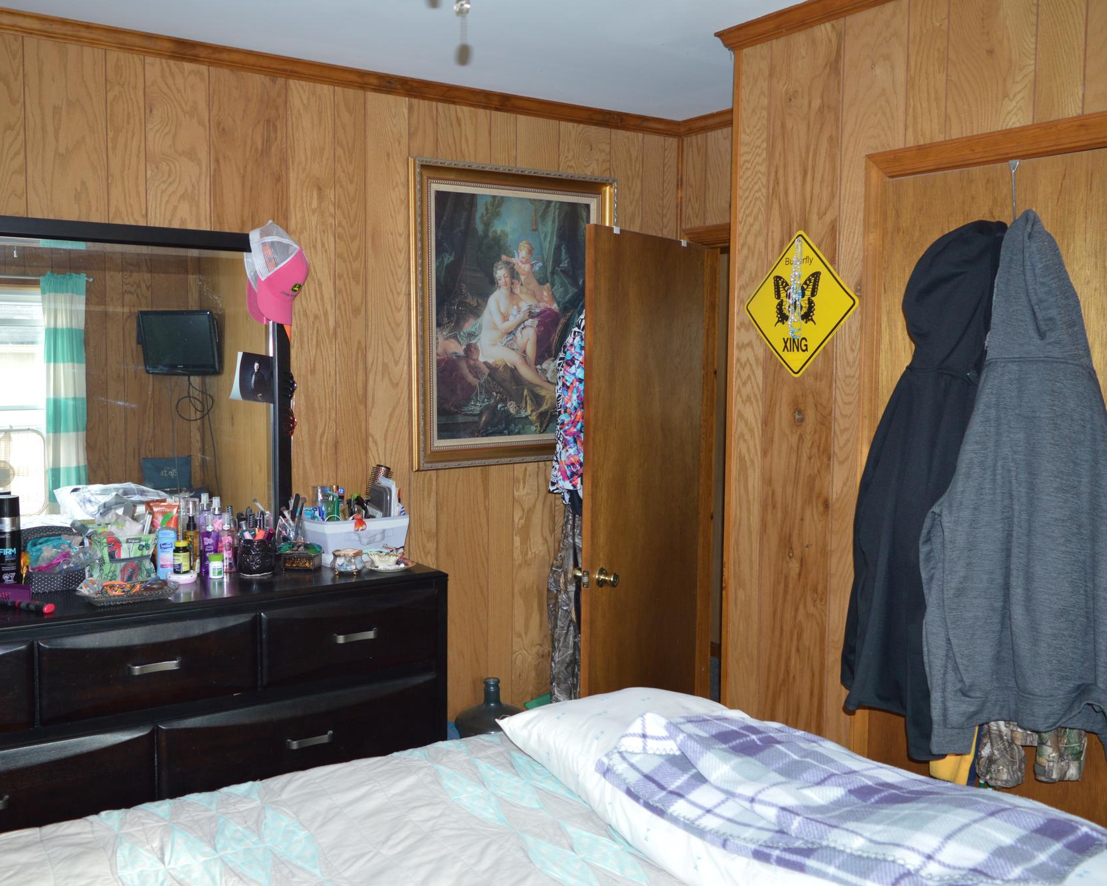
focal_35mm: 31
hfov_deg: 57.1
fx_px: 1016
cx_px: 516
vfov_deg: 47.1
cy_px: 439
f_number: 3.5
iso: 280
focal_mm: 18
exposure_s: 1/30
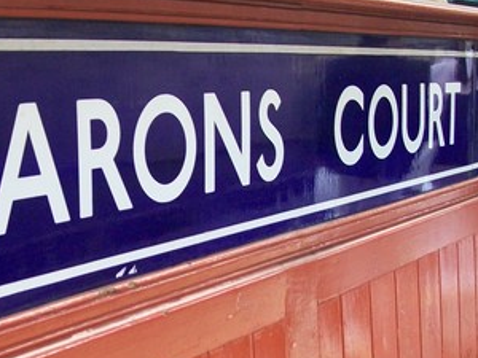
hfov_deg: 28.4
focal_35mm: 68
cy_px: 275
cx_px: 155
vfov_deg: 21.4
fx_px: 939
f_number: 2.7
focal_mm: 6.1
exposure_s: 1/60
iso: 160
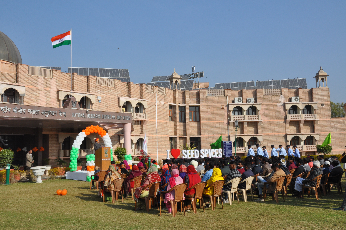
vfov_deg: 34.1
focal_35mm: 39
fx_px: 374
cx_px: 173
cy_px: 115
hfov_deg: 49.6
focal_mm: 26
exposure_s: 1/250
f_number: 16
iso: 400
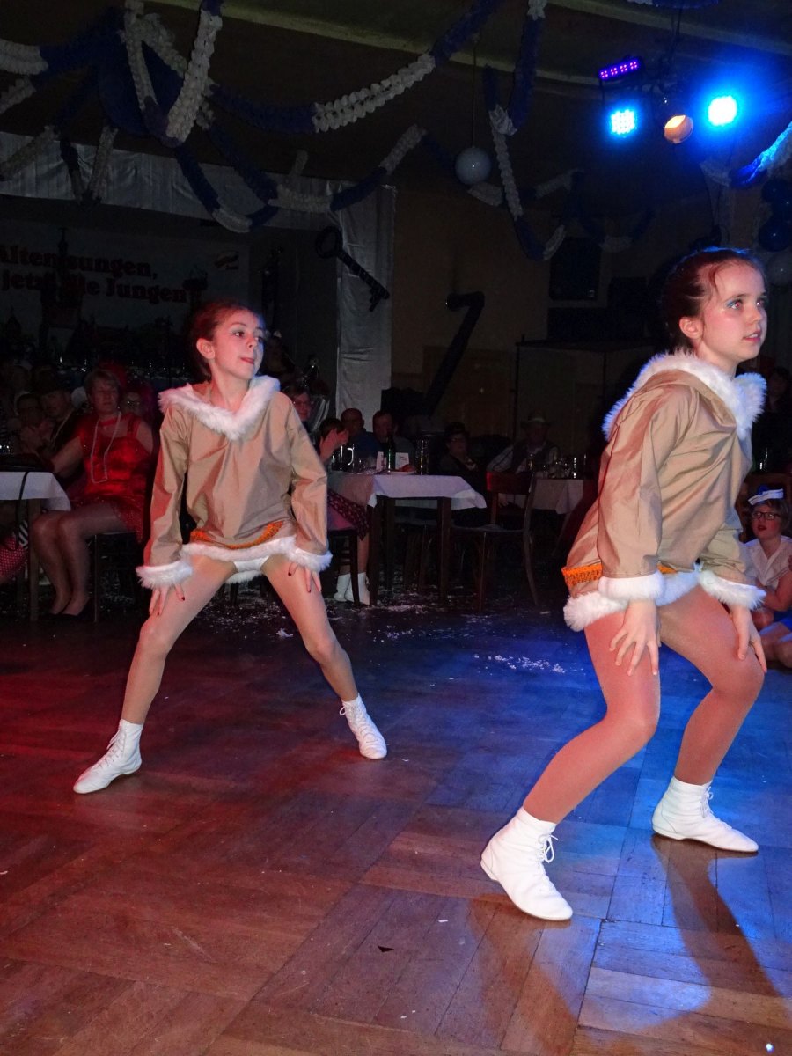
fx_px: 976
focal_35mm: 32
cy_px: 528
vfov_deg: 56.8
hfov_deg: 44.2
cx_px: 396
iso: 800
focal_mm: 5.43
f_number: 4
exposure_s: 1/320
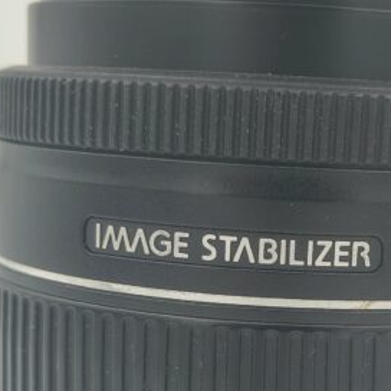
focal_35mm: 40
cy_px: 251
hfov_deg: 41.0
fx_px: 511
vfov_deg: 41.5
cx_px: 279
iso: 100
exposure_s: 1/338
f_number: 1.8
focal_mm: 5.56
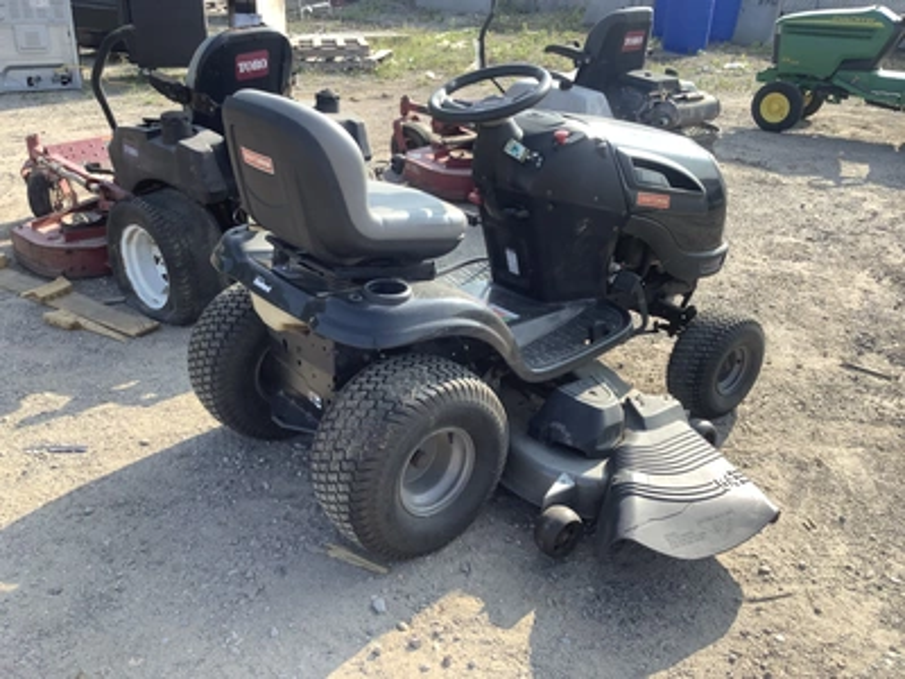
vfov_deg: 45.4
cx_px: 452
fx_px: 810
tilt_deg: -25.5
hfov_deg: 58.4
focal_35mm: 31
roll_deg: +0.3
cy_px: 340
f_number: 2.4
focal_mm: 3.3
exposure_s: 1/339
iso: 25
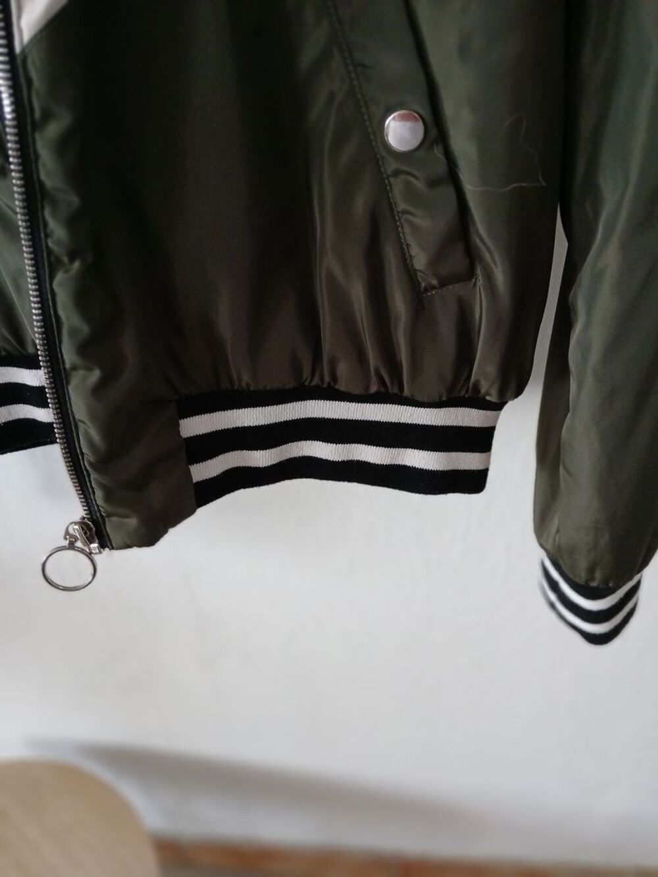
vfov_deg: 67.3
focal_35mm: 26
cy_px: 438
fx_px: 659
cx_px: 329
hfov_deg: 53.1
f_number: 1.8
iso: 250
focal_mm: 3.98
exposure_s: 1/50
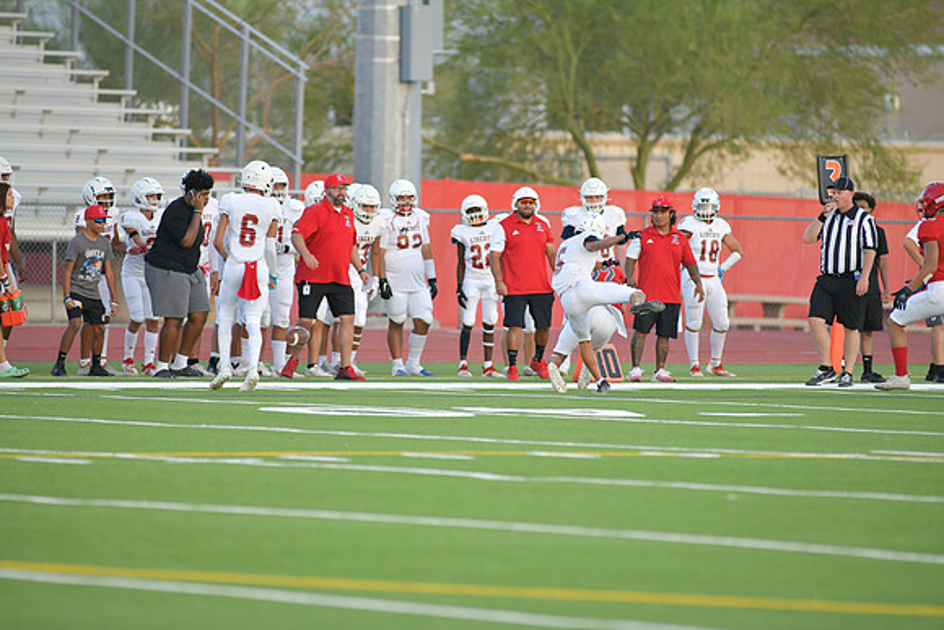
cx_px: 472
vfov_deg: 4.6
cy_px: 315
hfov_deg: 6.9
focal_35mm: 300
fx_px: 7868
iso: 800
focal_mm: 300
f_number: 3.5
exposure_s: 1/1250
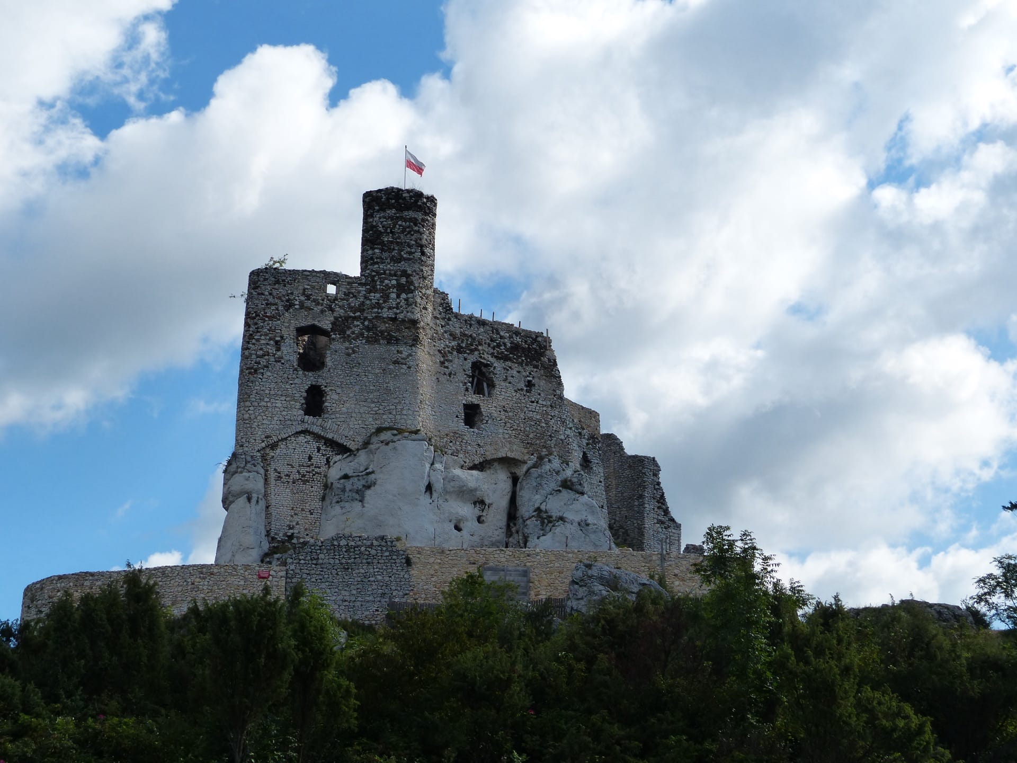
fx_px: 1939
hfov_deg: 29.4
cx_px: 508
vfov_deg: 22.3
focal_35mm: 66
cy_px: 382
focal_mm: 11.9
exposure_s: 1/1600
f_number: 4
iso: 160
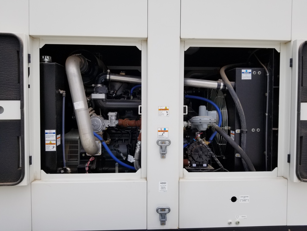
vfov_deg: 53.1
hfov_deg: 67.3
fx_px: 231
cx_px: 154
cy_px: 116
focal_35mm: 26
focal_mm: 4.25
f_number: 1.7
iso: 50
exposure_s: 1/1852
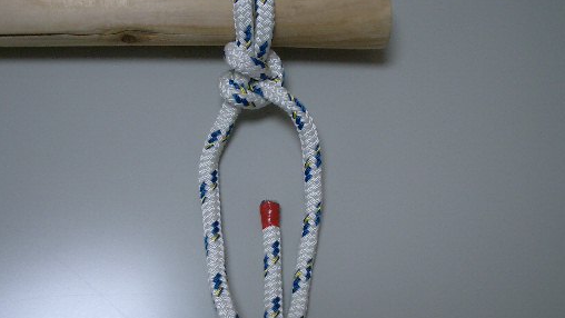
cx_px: 247
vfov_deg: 24.9
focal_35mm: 48
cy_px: 201
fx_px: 719
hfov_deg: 42.8
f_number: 2.6
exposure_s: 1/50
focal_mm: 5.8
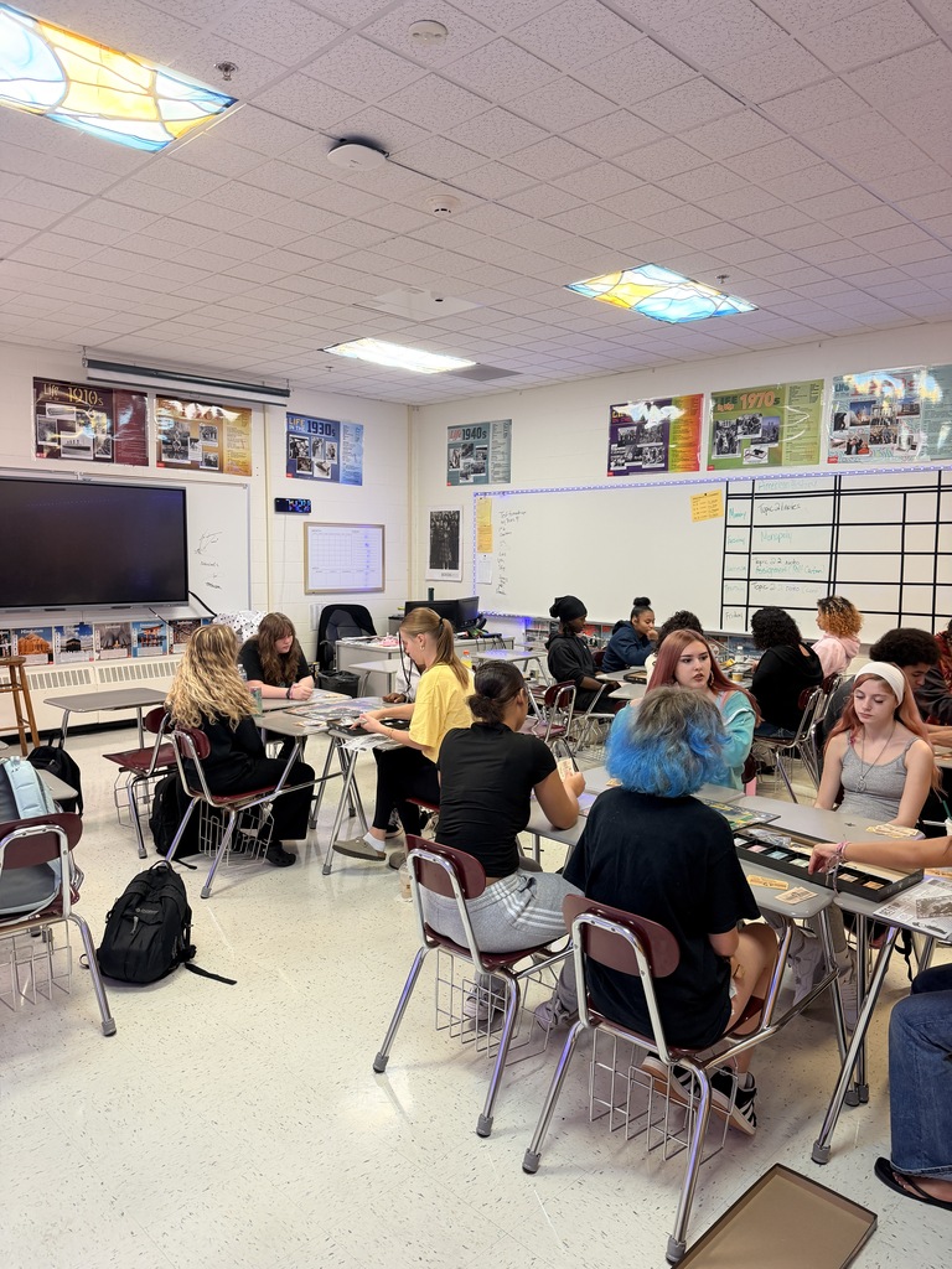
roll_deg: -2.4
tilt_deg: -6.3
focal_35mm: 24
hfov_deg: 56.8
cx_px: 476
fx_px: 880
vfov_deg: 71.6
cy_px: 634
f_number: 1.78
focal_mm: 6.76
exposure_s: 1/60
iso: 160
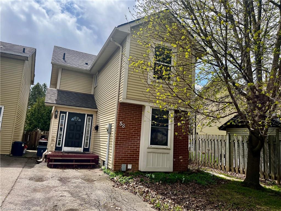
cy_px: 106
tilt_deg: +9.0
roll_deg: -3.5
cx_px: 140
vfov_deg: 53.1
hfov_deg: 67.3
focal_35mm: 26
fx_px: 211
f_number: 1.6
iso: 50
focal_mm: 5.1
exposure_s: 1/2967
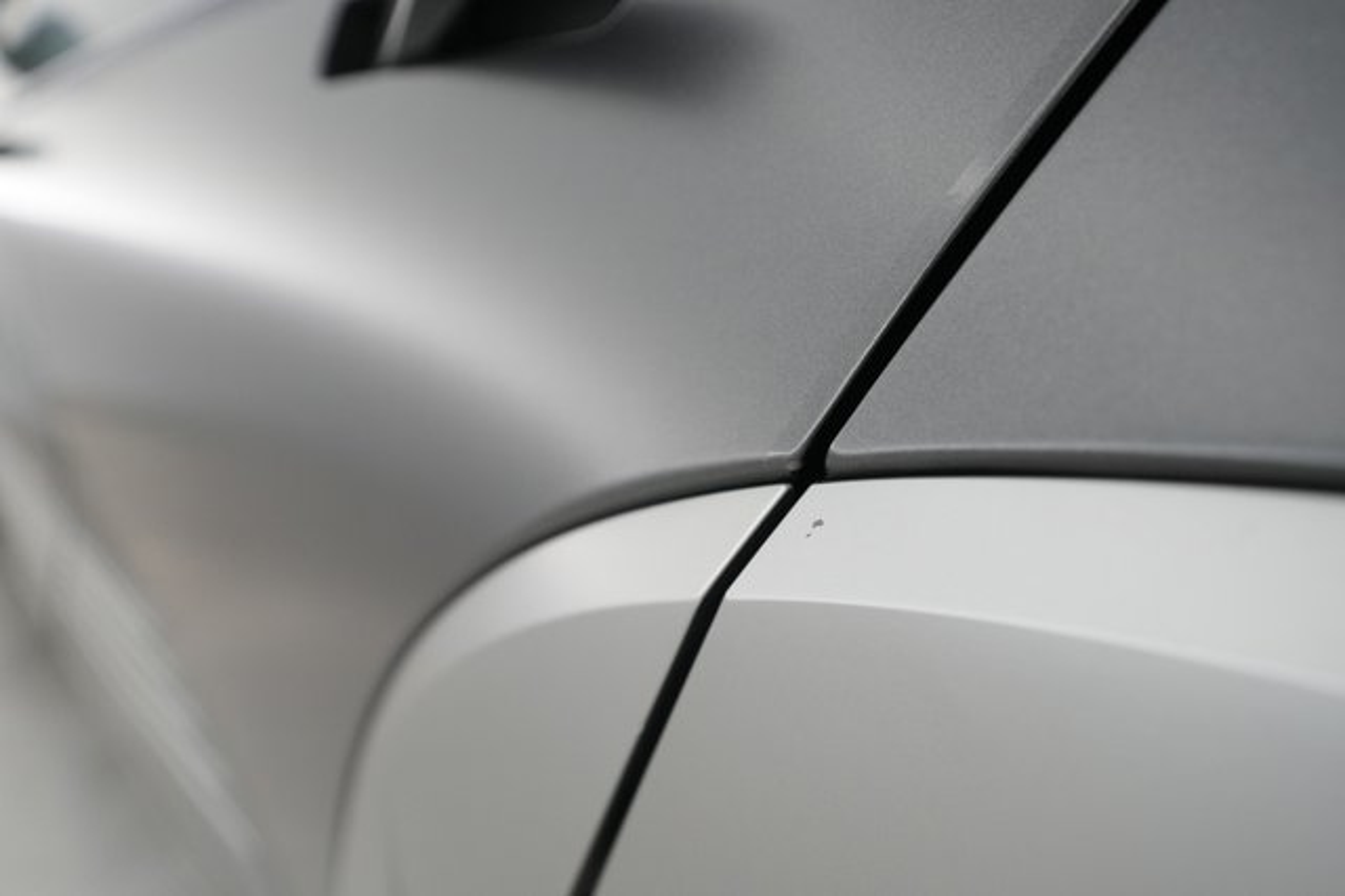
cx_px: 672
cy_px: 448
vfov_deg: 46.4
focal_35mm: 28
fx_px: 1046
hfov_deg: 65.5
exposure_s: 1/100
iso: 2500
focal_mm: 28
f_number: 4
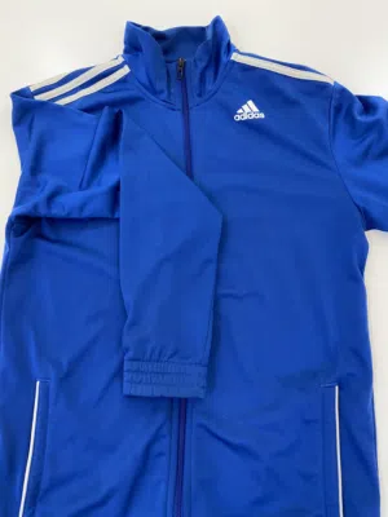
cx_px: 194
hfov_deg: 53.1
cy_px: 258
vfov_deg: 67.3
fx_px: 389
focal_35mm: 26
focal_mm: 4.25
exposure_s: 1/50
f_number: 1.8
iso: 320
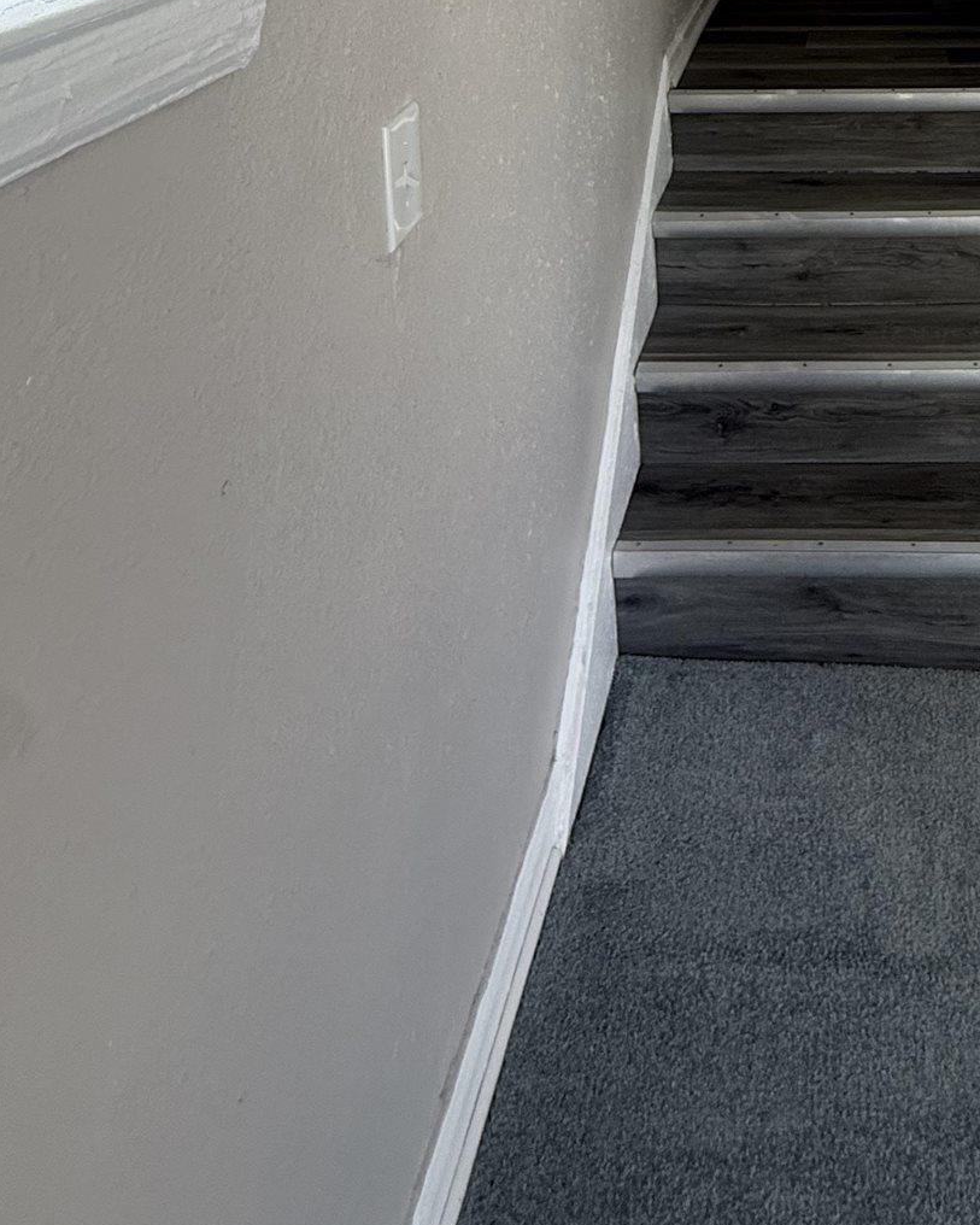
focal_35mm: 31
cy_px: -127
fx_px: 1124
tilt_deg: -5.8
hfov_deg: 43.8
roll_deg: +0.0
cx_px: 845
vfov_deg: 43.8
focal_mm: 2.22
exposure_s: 1/99
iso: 100
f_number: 2.2
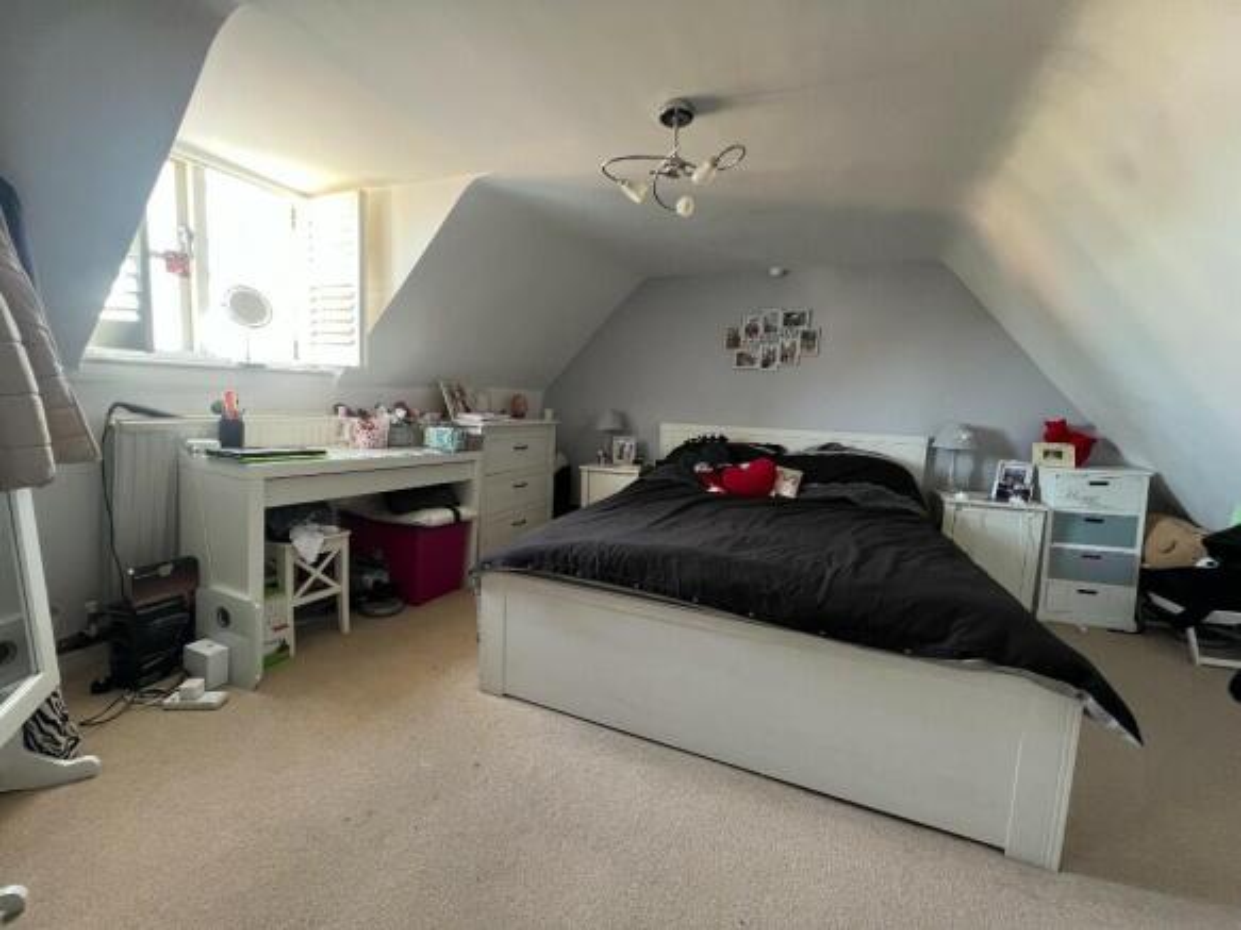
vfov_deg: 89.9
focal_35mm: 13
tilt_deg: -6.7
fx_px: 466
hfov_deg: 106.2
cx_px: 620
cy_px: 465
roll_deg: -1.8
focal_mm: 1.57
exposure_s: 1/64
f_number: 1.8
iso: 250
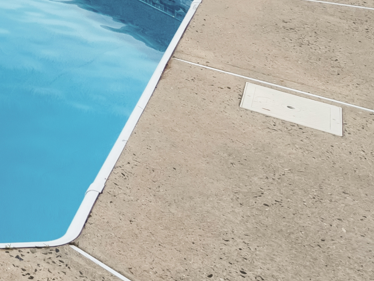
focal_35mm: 66
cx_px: -362
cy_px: -248
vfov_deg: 17.4
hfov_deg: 19.0
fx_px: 713
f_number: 8
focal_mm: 16
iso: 100
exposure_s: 1/320
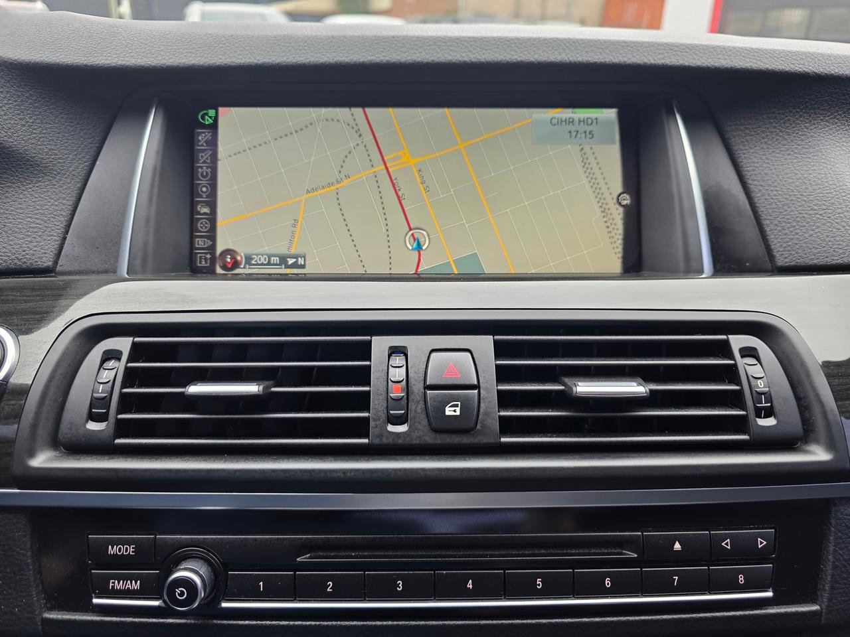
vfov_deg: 58.9
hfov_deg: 73.9
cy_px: 318
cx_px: 425
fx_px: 565
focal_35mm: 23
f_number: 1.7
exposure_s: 1/53
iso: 80
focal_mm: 6.3
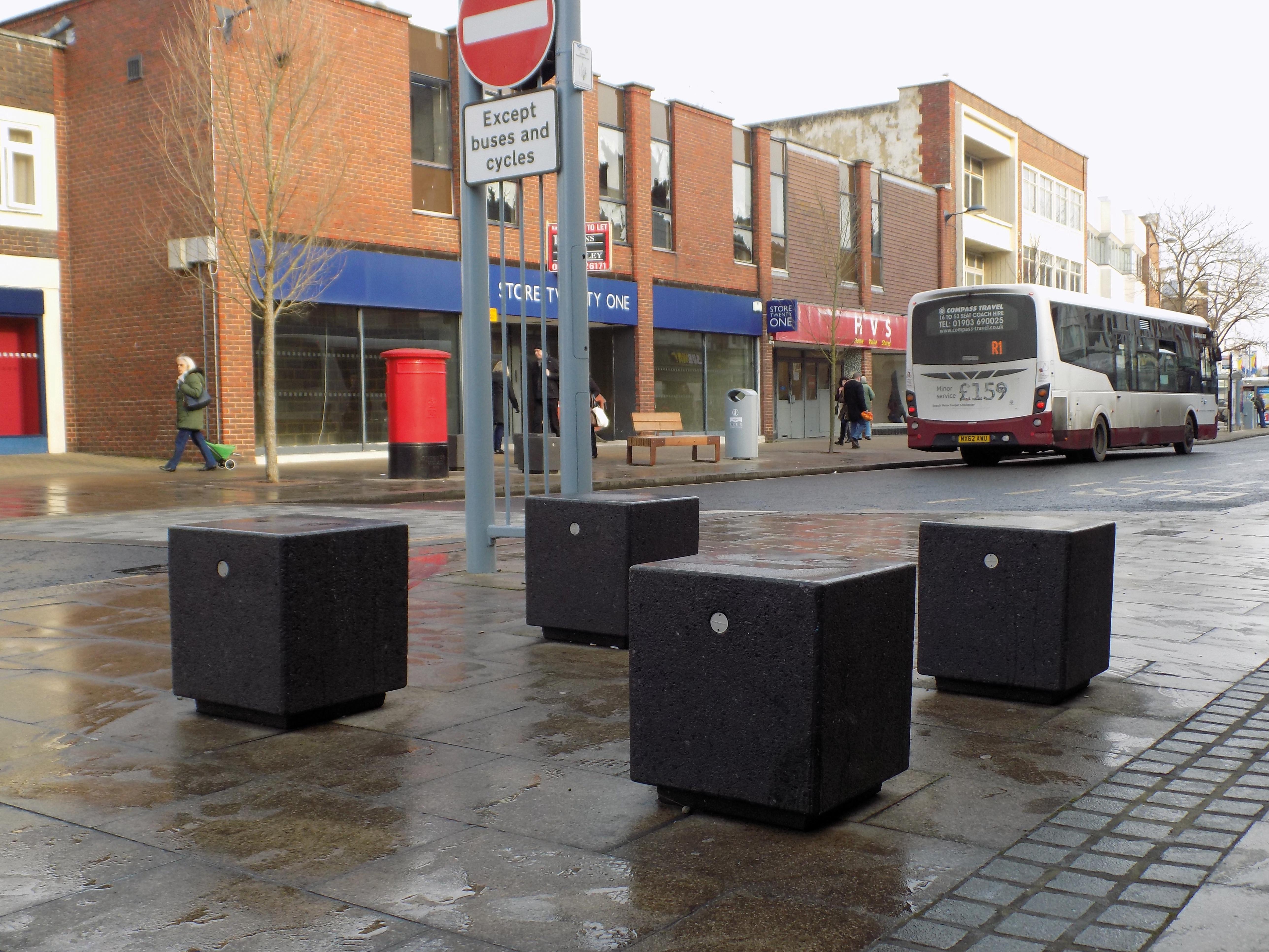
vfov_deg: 38.7
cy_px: 476
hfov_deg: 50.1
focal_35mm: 37
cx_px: 634
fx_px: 1356
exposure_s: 1/200
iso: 80
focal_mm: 6.6
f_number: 3.5
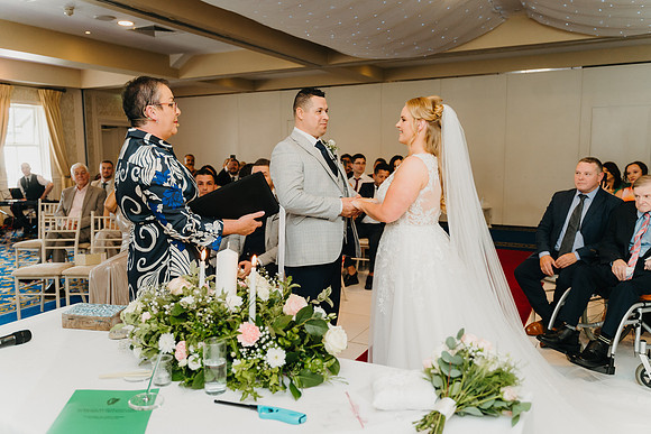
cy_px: 217
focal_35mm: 28
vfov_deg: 46.4
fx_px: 506
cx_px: 326
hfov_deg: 65.5
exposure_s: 1/200
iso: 1000
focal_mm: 28
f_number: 2.8
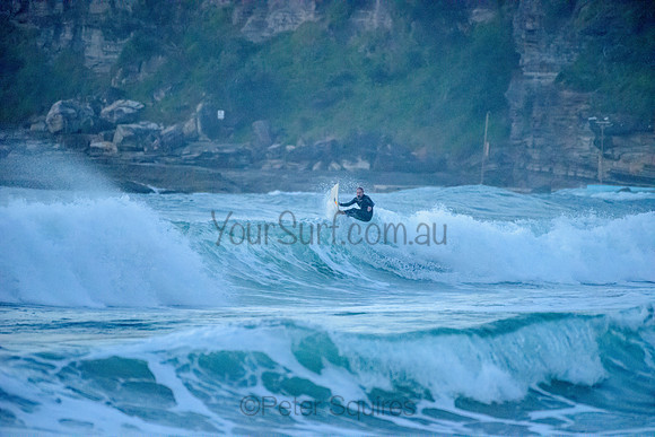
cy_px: 218
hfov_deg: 4.1
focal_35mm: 500
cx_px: 328
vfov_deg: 2.8
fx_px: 9102
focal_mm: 500
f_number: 5.6
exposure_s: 1/1250
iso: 10000
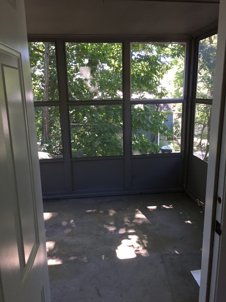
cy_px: 151
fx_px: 252
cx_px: 113
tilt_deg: -12.2
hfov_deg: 48.2
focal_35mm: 29
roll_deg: +0.6
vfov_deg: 61.7
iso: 40
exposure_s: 1/30
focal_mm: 4.15
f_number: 2.2
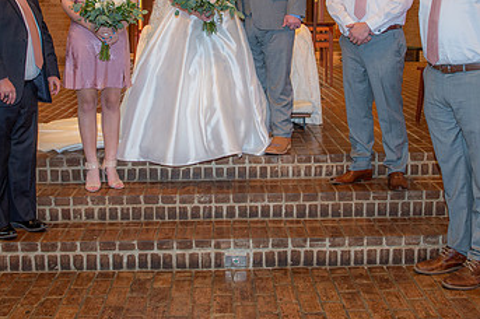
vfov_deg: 27.0
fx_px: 653
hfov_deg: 40.4
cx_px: 245
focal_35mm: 49
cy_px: 66
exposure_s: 1/125
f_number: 5
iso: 1250
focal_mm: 29
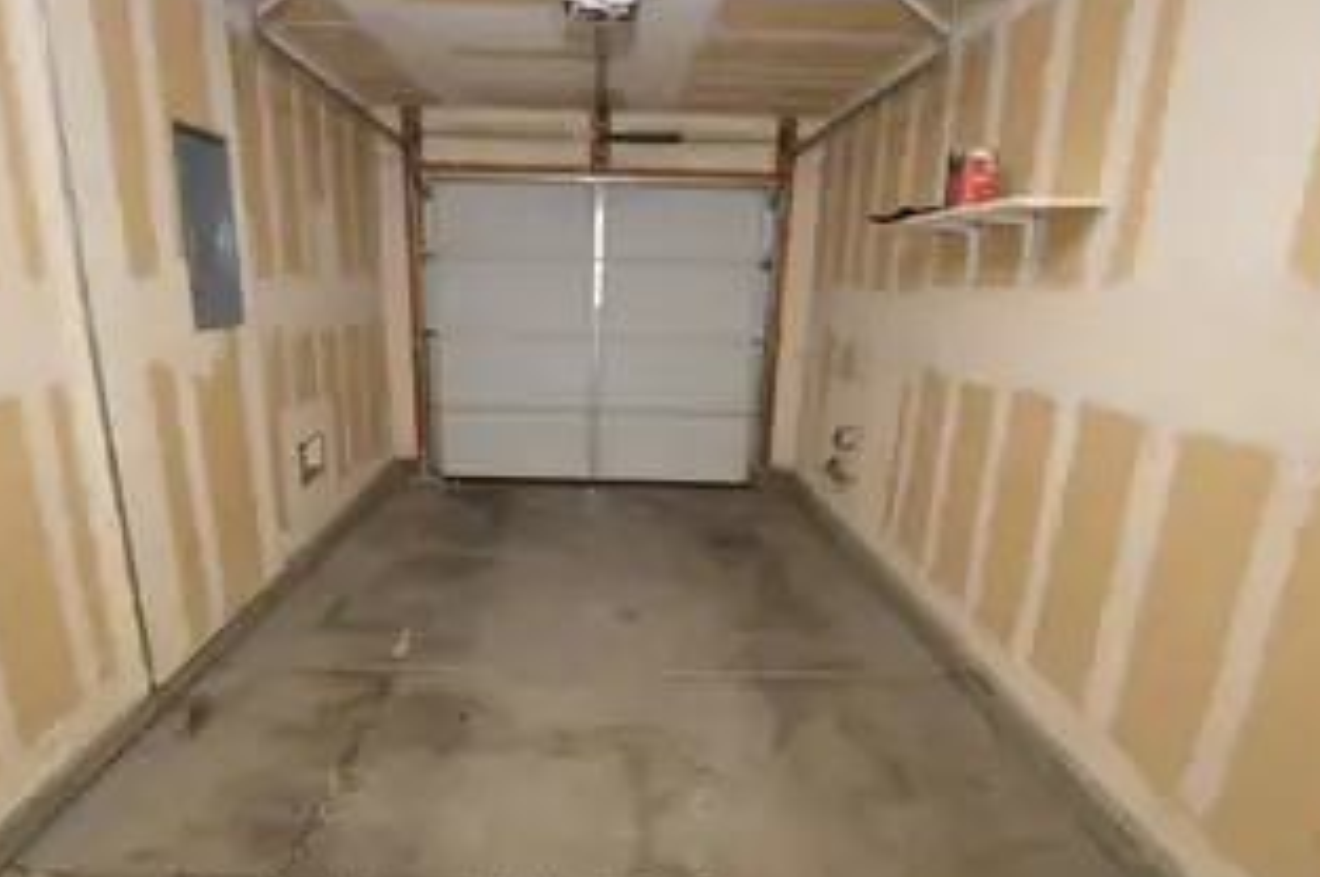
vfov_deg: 54.7
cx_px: 595
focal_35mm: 23
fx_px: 842
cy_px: 514
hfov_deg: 75.9
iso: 1400
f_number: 3.5
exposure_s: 1/60
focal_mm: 12
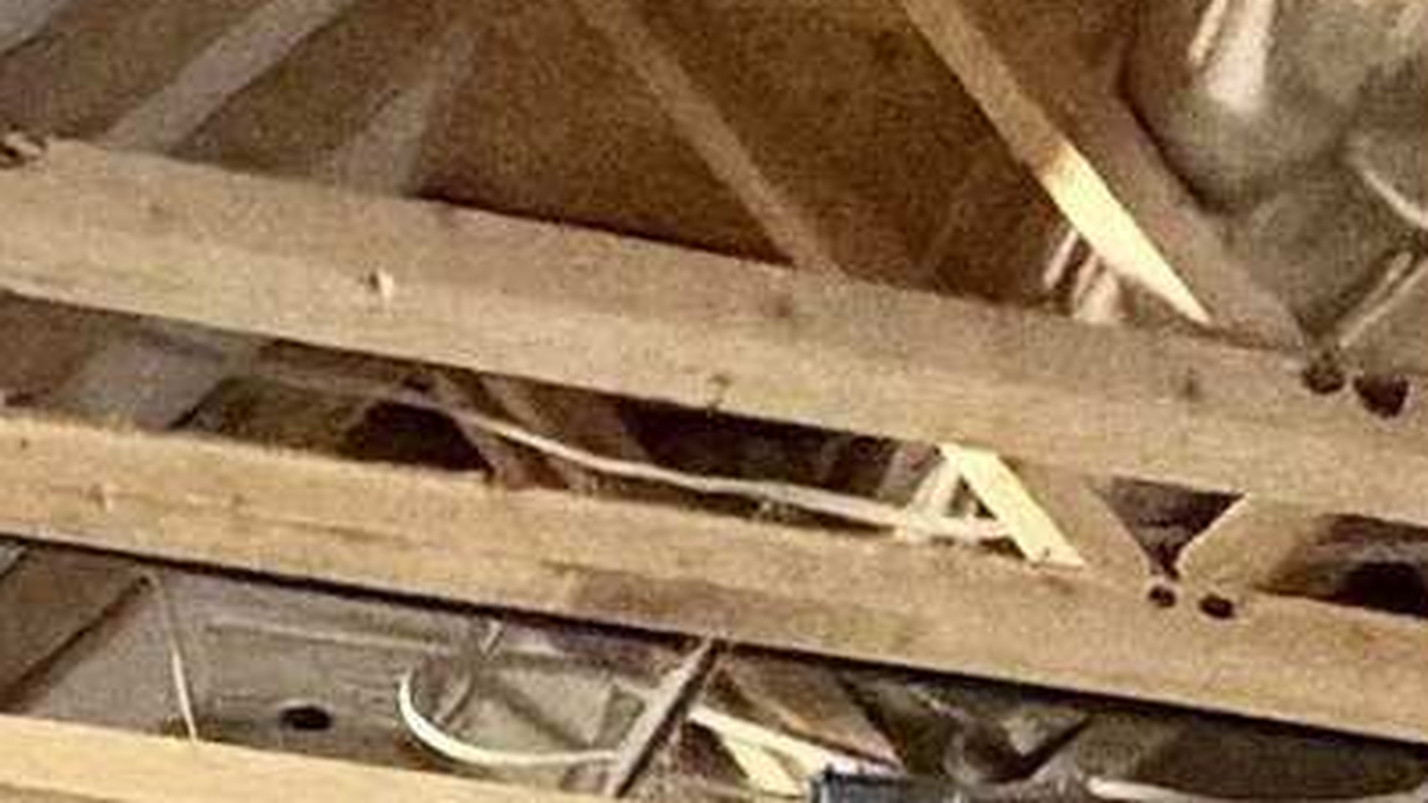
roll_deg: -0.1
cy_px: 2602
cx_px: 1307
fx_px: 4430
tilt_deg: -0.5
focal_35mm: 117
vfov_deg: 8.3
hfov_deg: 18.0
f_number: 2.2
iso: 1600
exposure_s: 1/40
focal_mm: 2.22
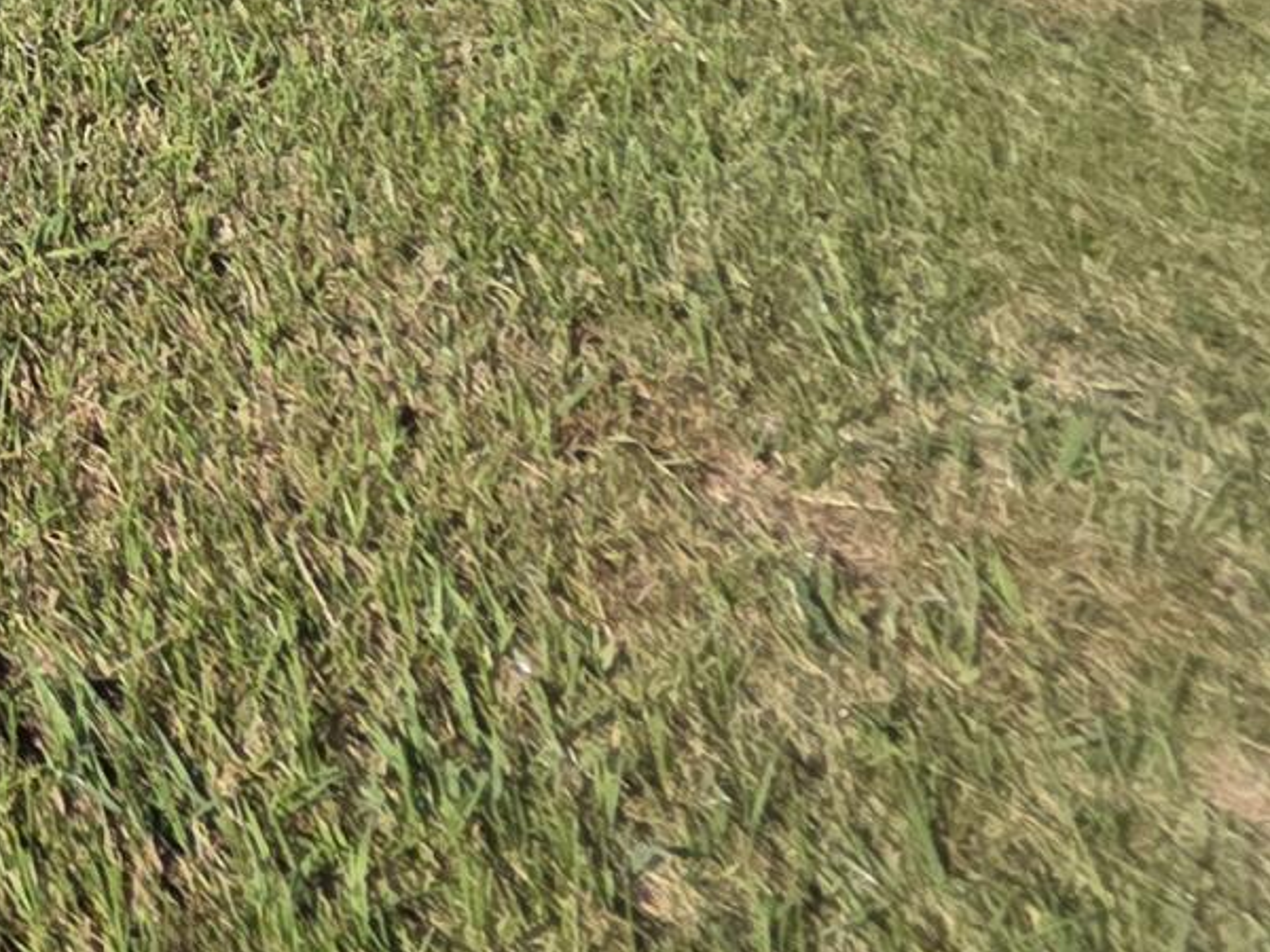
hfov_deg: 14.5
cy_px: -1062
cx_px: -1897
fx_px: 2385
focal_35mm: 65
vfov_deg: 16.2
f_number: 1.9
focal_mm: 2.2
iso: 40
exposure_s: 1/2021
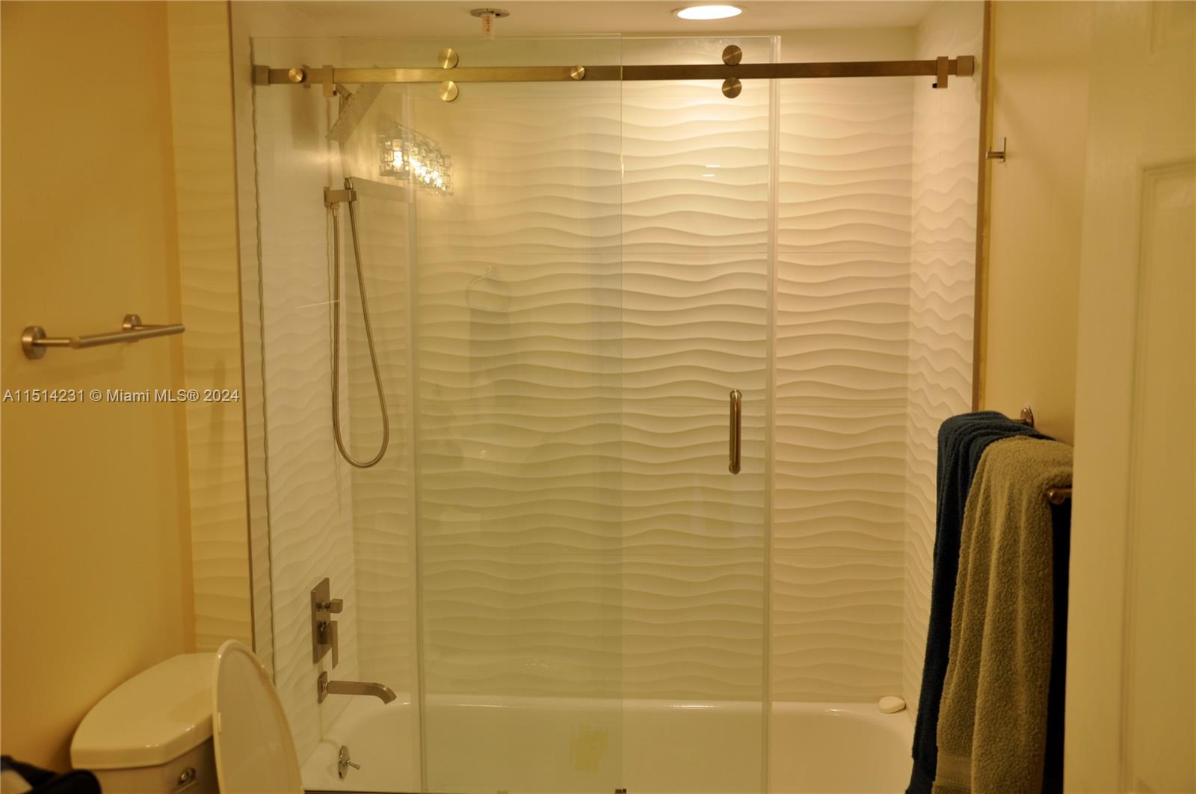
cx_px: 598
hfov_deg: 49.6
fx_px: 1294
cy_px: 397
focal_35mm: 39
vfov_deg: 34.1
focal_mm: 26
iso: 200
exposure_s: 1/30
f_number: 5.6
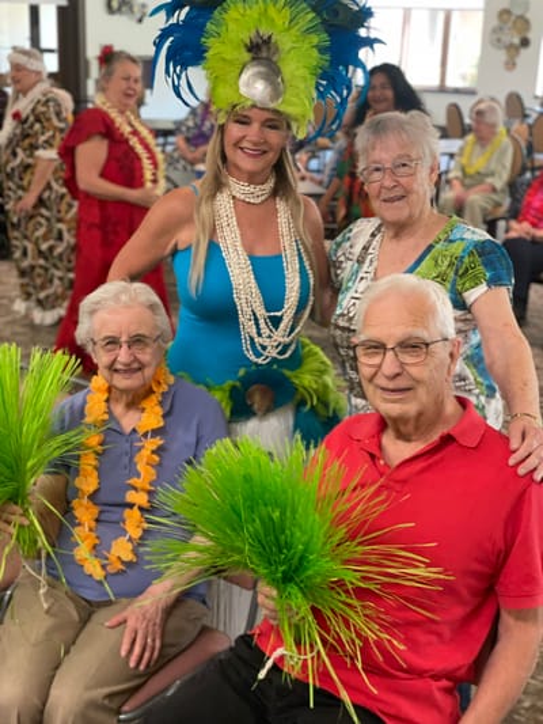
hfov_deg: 28.0
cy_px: 362
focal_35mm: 52
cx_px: 272
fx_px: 1087
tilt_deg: -18.1
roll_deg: -1.3
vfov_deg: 36.8
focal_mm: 6
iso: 160
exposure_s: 1/40
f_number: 2
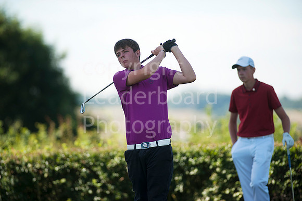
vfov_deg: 4.6
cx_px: 151
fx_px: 2515
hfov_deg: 6.9
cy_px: 100
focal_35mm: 300
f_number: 4
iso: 200
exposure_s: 1/1000
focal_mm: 300
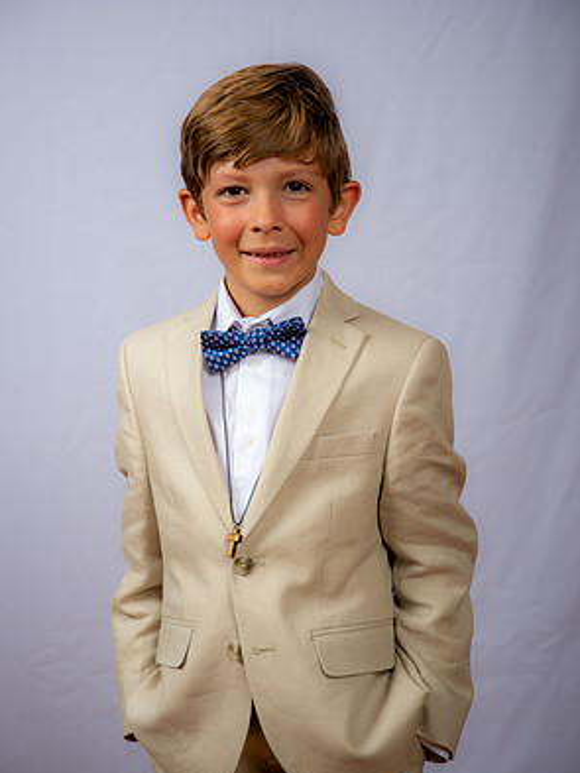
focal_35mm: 88
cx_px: 292
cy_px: 395
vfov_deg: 22.2
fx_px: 1965
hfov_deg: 16.8
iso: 250
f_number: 6.3
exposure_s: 1/160
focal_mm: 80
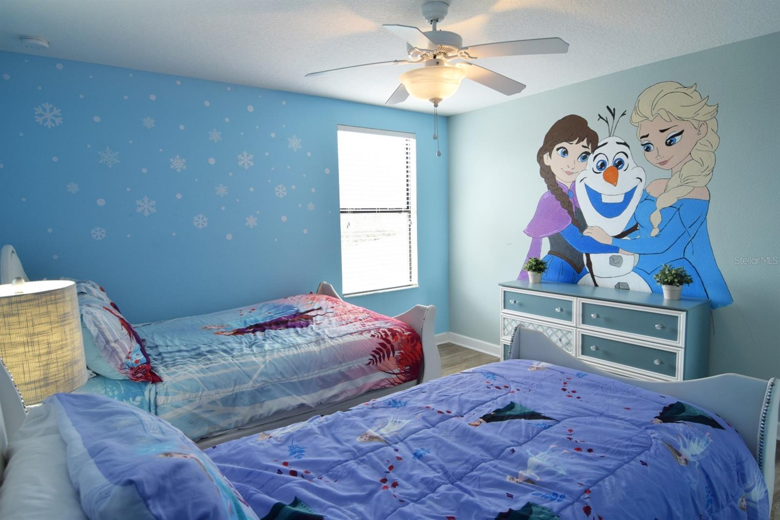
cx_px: 390
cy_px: 260
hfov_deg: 81.2
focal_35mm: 21
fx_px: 455
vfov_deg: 59.5
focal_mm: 14
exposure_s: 1/80
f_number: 4.5
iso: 400
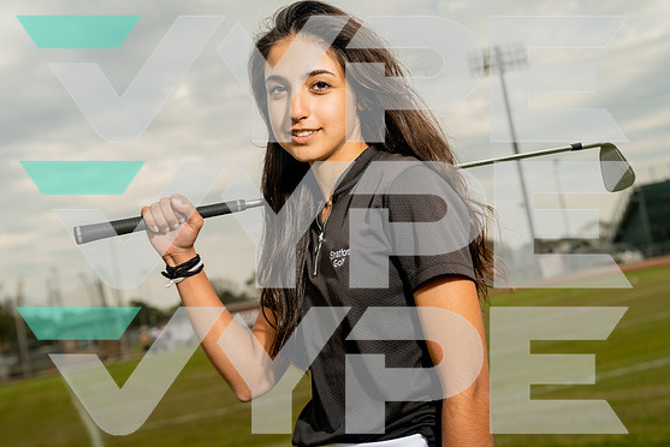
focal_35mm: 50
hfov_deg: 39.6
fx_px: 931
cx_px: 326
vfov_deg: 27.0
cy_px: 225
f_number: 4.5
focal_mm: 48
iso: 250
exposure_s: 1/250
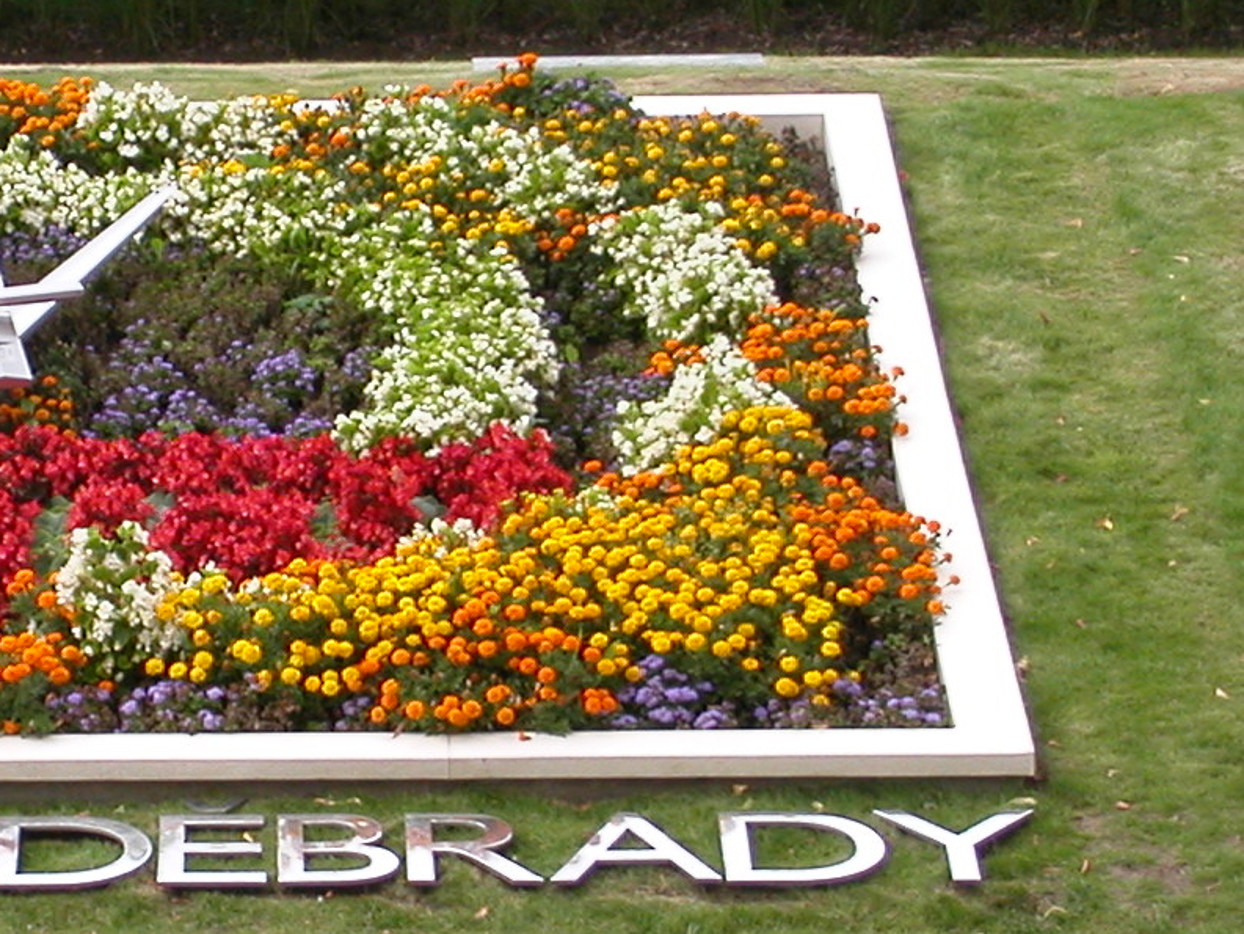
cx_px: 17
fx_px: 8051
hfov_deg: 8.8
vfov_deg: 6.6
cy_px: 546
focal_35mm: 224
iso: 100
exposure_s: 1/174
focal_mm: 16.8
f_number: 4.8
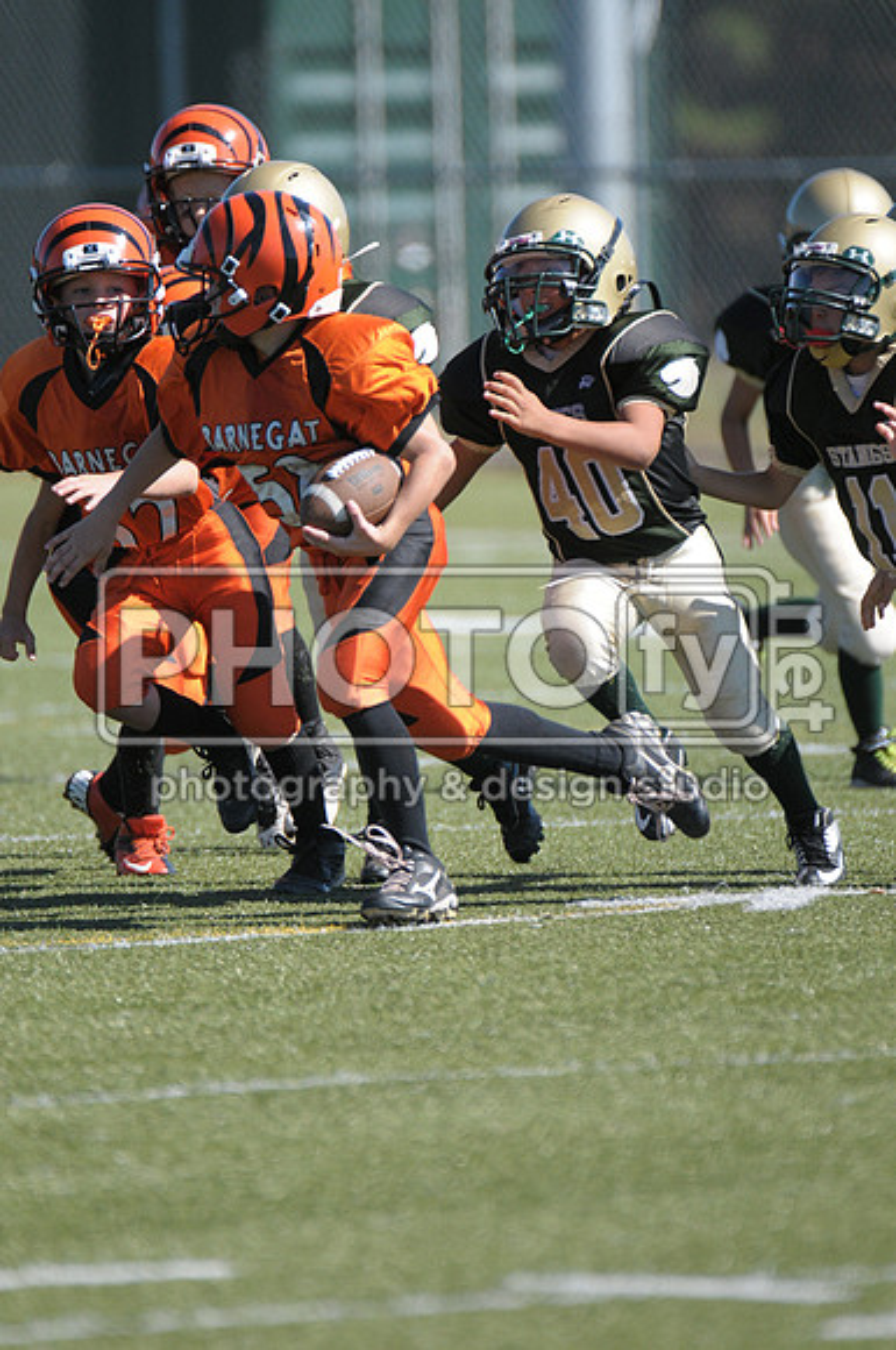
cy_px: 675
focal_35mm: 600
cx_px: 448
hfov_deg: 2.3
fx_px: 22465
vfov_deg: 3.4
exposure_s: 1/2500
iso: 640
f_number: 4
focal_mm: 400
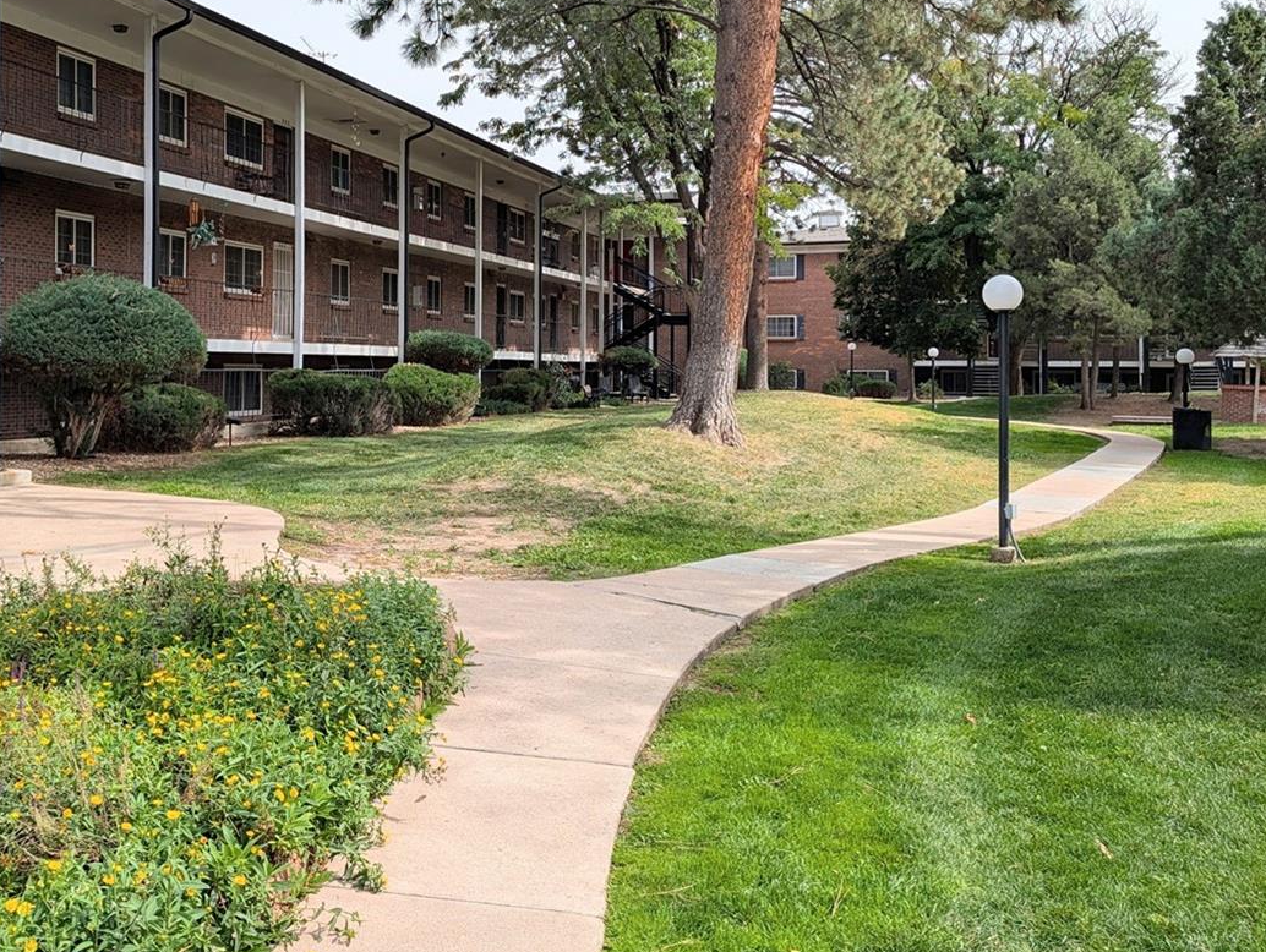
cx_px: 384
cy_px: 324
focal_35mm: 37
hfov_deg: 48.9
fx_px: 1355
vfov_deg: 38.3
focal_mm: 6.9
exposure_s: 1/1314
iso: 19
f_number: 1.68
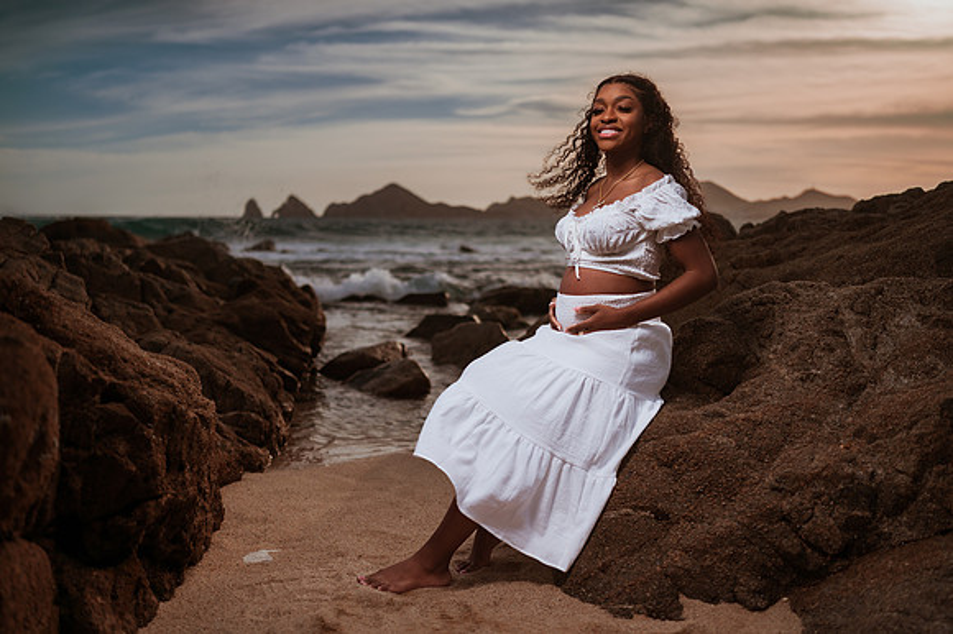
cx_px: 482
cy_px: 317
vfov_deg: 37.1
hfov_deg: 53.5
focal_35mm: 36
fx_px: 946
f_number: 1.8
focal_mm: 35
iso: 80
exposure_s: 1/8000
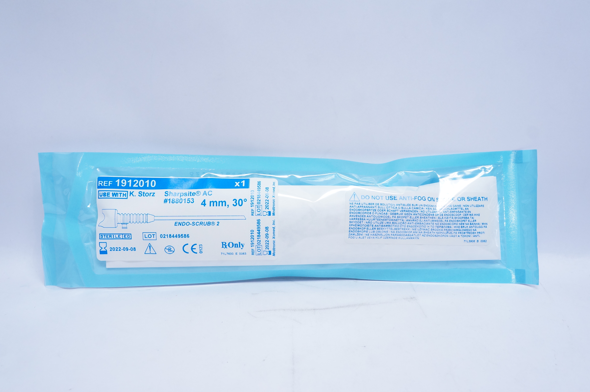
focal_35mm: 33
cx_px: 295
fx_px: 540
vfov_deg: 39.9
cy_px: 196
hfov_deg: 57.3
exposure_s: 1/50
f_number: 7.1
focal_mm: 22
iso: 800
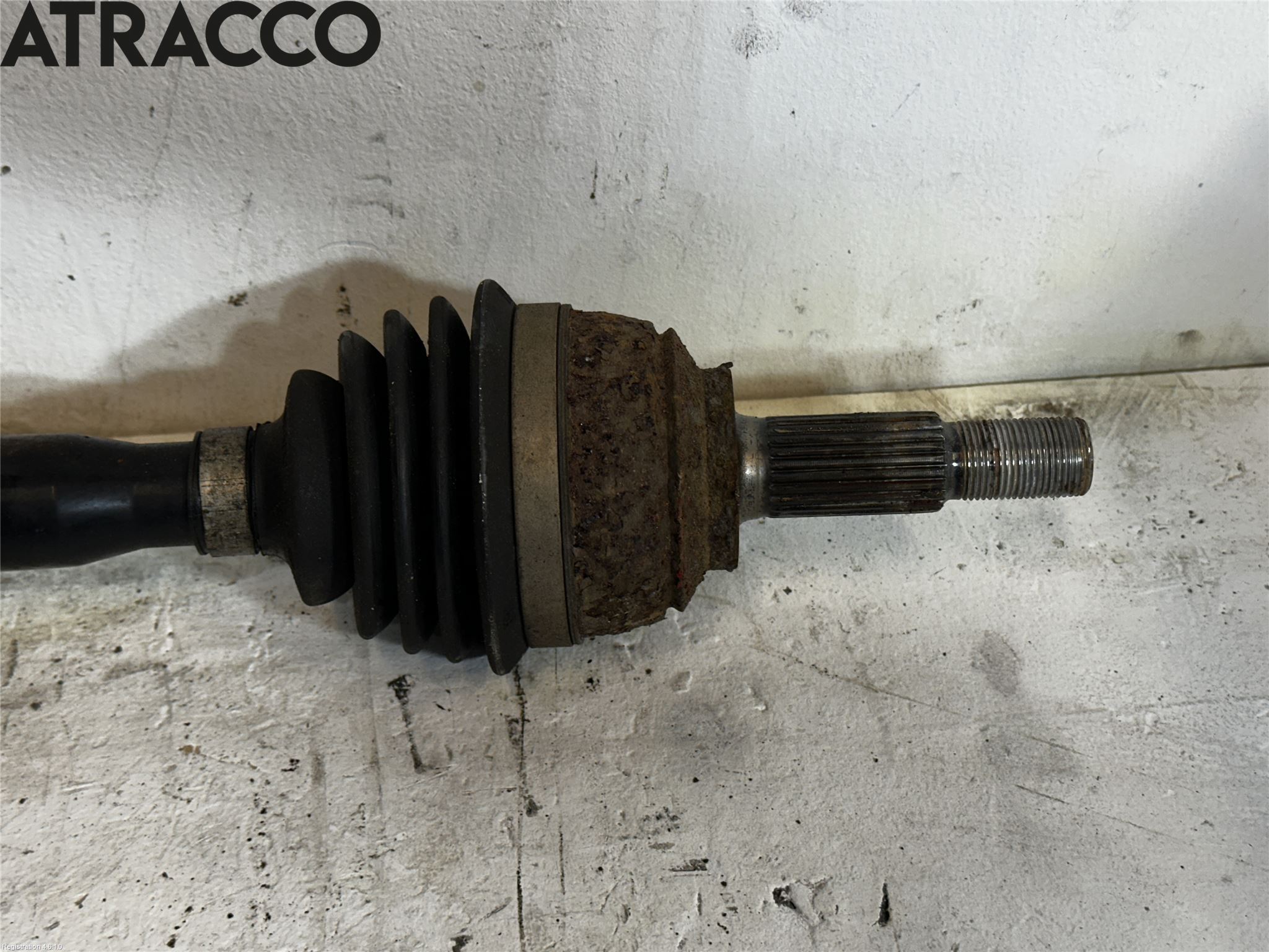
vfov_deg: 30.3
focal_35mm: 48
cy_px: 476
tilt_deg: -45.2
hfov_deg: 39.7
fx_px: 1760
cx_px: 634
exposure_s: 1/100
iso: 64
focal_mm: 6.86
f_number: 1.78
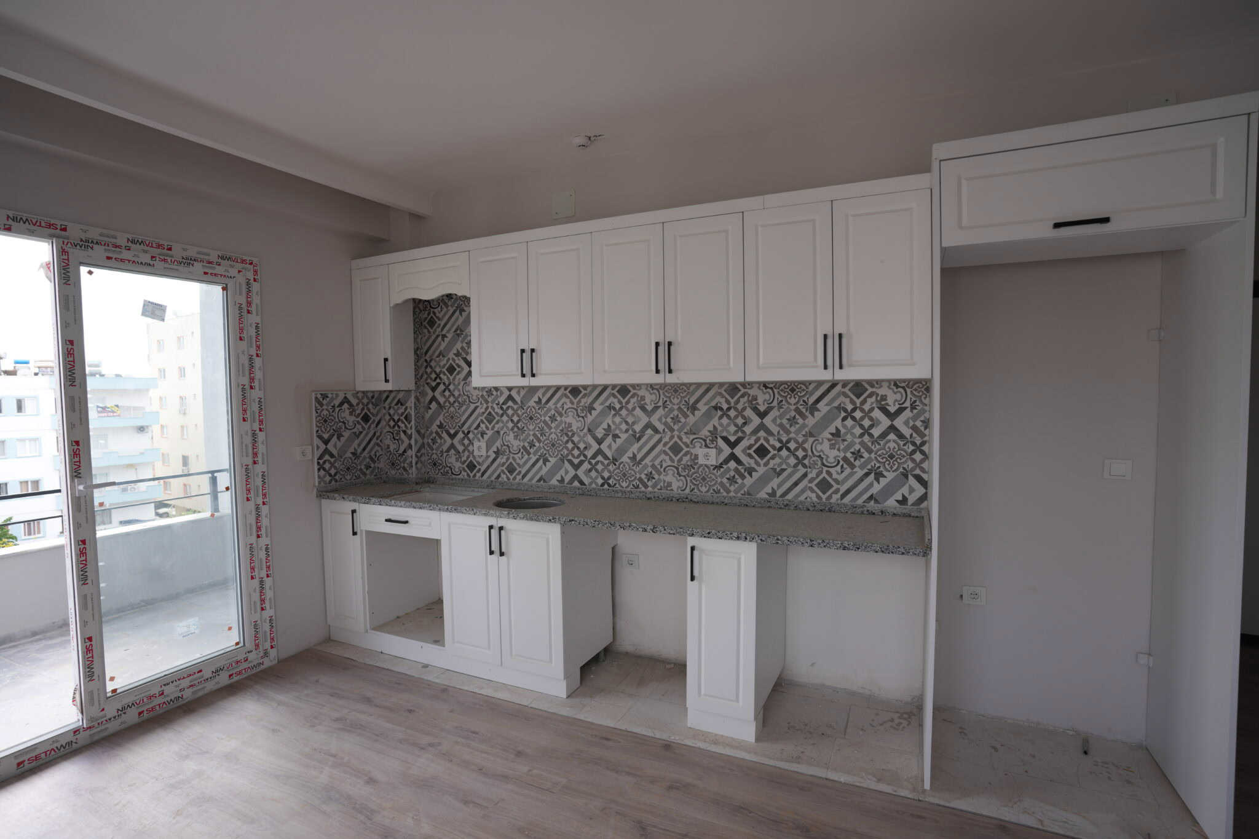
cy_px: 420
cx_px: 630
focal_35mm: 17
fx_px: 594
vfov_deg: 70.4
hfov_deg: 93.3
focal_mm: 17
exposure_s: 1/160
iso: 125
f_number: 4
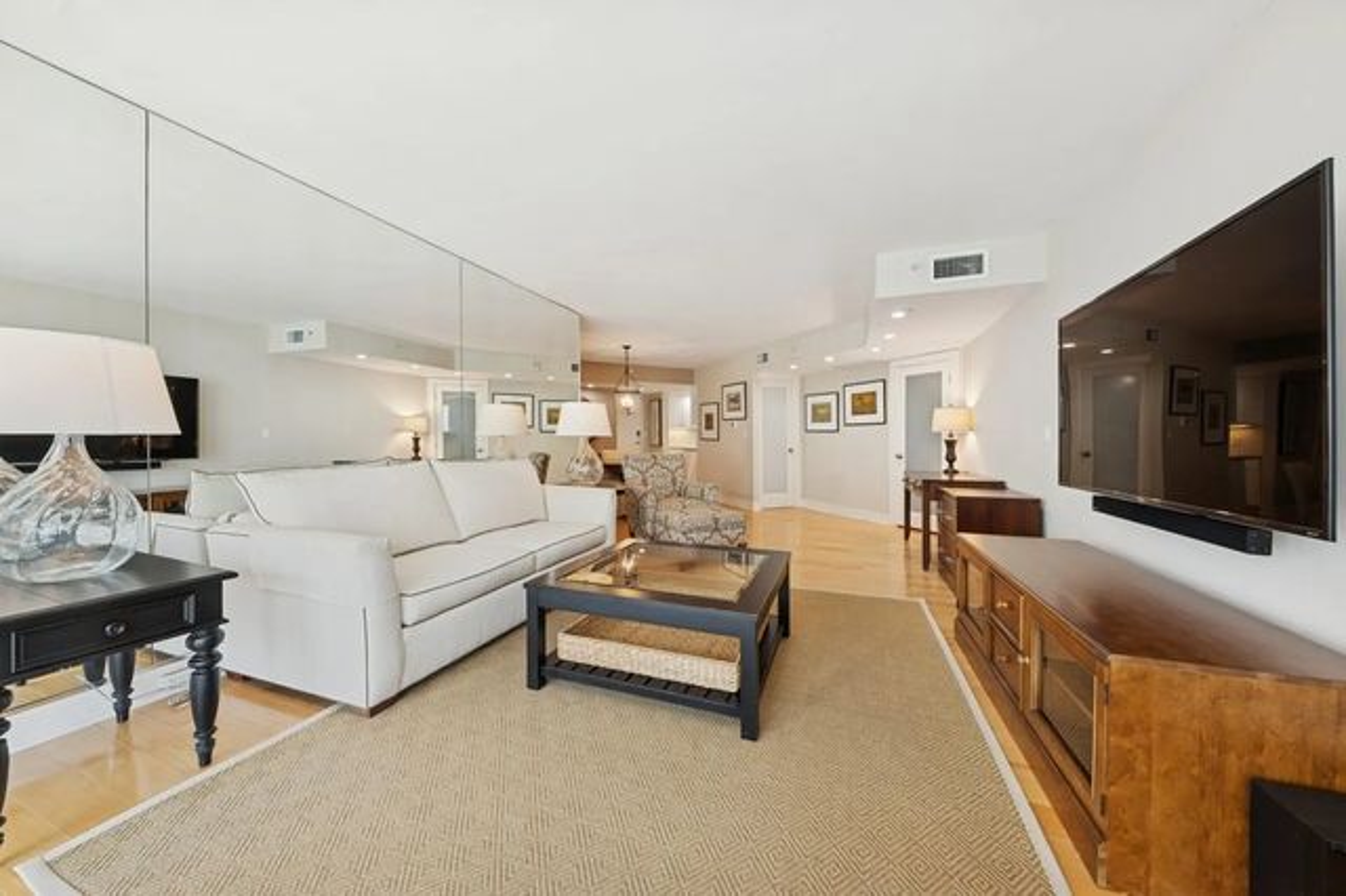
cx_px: 673
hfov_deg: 112.6
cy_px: 448
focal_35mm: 12
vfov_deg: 89.9
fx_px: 448
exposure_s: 1/8
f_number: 8
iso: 100
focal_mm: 12
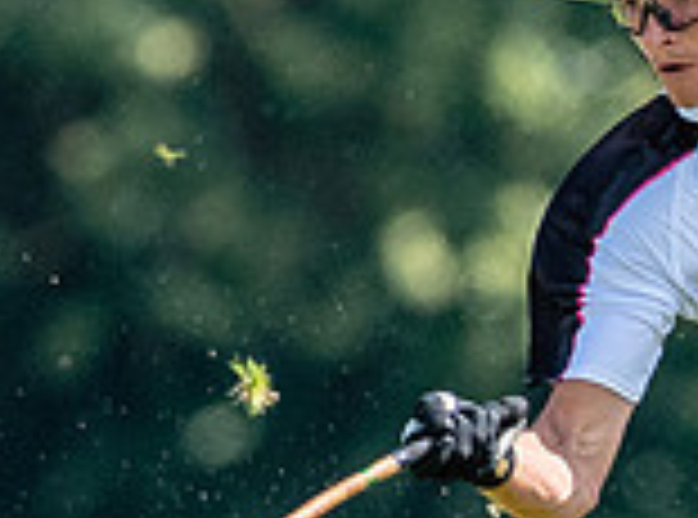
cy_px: 1268
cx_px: 1348
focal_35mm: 2731
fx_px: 54856
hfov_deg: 0.7
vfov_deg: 0.5
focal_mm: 300
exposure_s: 1/5000
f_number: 4
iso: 400
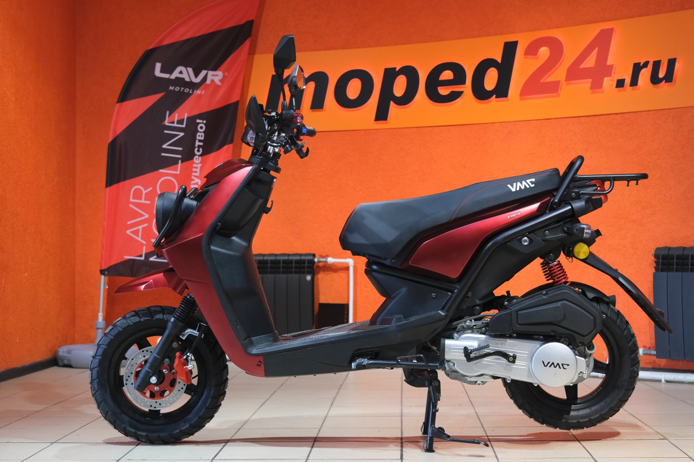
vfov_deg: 25.1
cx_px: 372
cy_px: 216
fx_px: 1041
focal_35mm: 54
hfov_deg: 36.9
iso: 1600
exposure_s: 1/100
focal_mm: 32.5
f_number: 4
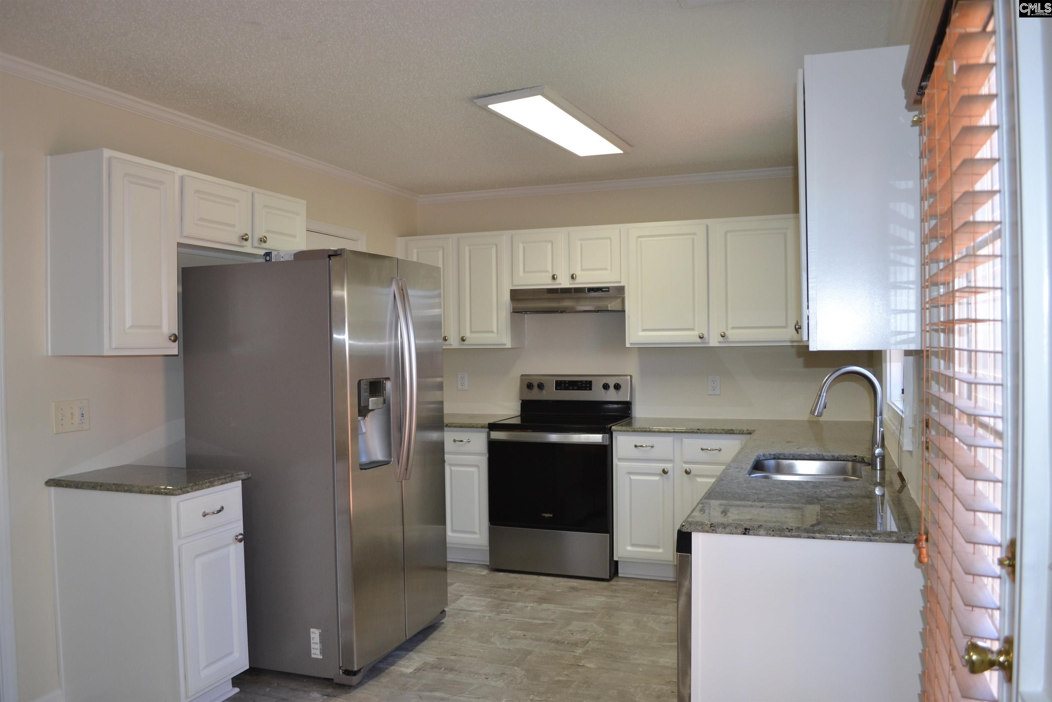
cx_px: 526
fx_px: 789
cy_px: 351
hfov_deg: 67.4
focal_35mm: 27
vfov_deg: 47.9
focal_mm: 18
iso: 400
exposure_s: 1/80
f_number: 4
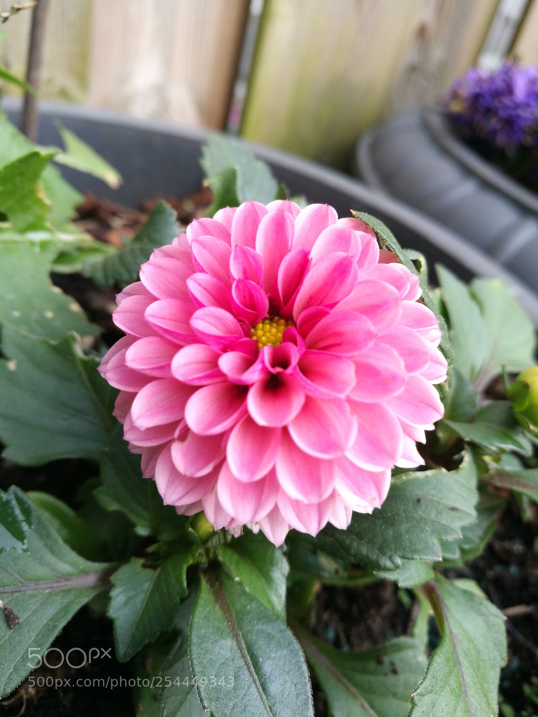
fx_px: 560
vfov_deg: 65.3
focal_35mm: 27
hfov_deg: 51.4
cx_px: 269
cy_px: 358
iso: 82
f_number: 2.2
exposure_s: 1/100
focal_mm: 4.5
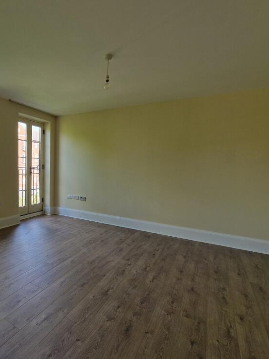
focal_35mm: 18
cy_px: 185
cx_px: 75
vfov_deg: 87.7
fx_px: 187
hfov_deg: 68.0
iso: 64
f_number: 2.2
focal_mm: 2.2
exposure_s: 1/100
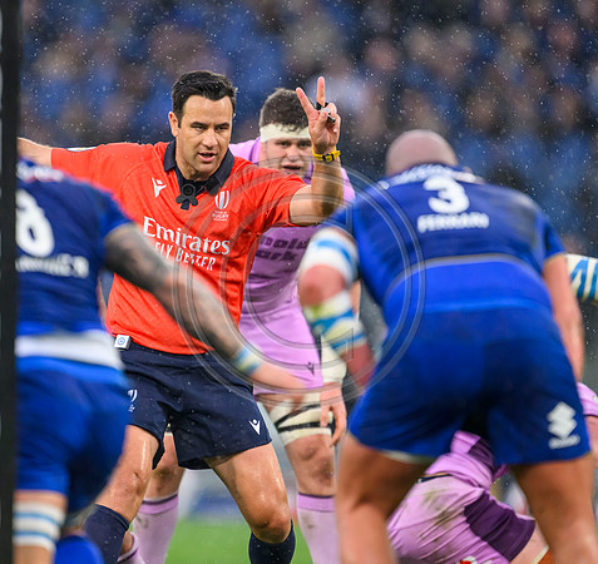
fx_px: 13165
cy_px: 282
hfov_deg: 2.6
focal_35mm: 693
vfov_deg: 2.5
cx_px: 228
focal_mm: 560
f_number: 4
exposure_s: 1/2000
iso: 5000
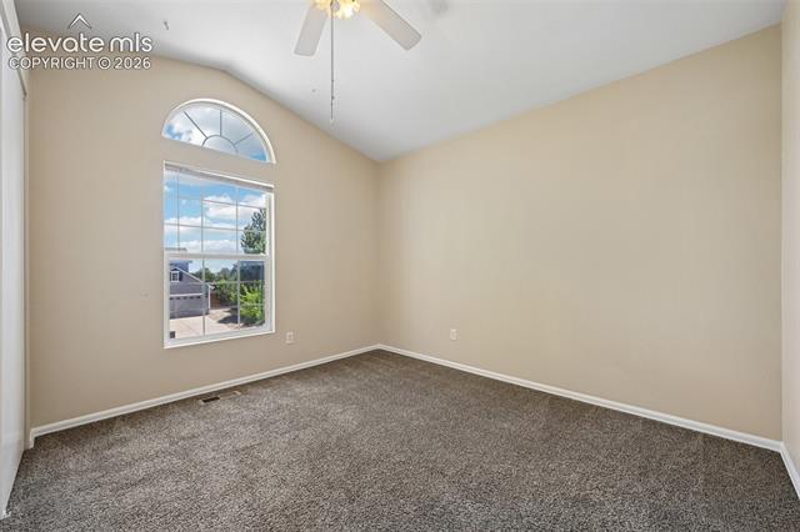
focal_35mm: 14
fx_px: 311
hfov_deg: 104.3
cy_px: 266
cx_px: 400
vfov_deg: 81.1
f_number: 10
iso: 180
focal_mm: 14
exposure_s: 1/15
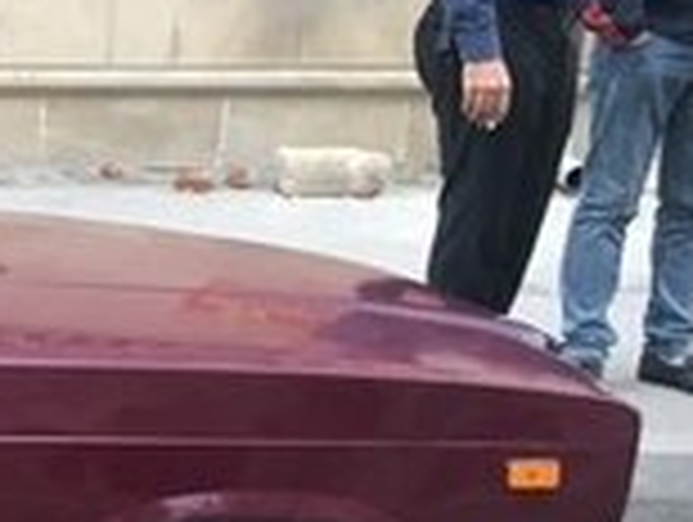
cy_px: 430
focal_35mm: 124
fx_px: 2486
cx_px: -734
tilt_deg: -12.2
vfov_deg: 11.9
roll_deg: -0.9
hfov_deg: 13.4
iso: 32
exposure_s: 1/33
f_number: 2.2
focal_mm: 4.15
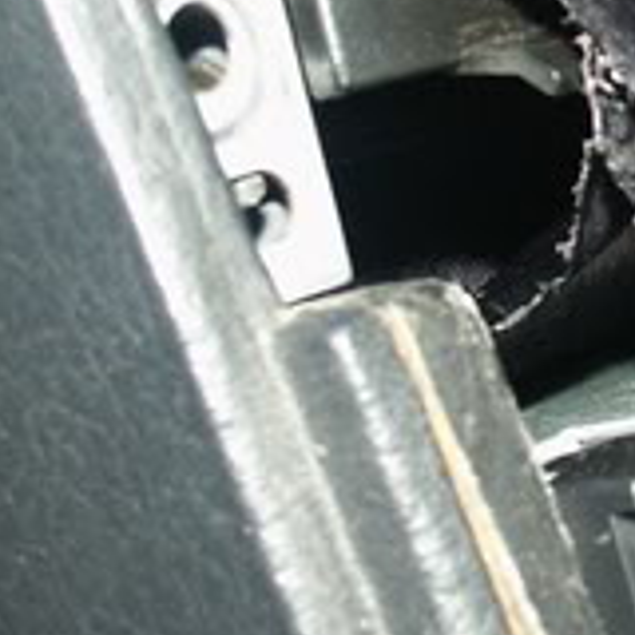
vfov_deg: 14.0
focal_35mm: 124
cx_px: 901
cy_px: 175
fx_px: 2573
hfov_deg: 13.4
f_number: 3.5
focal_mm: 7.27
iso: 200
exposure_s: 1/45
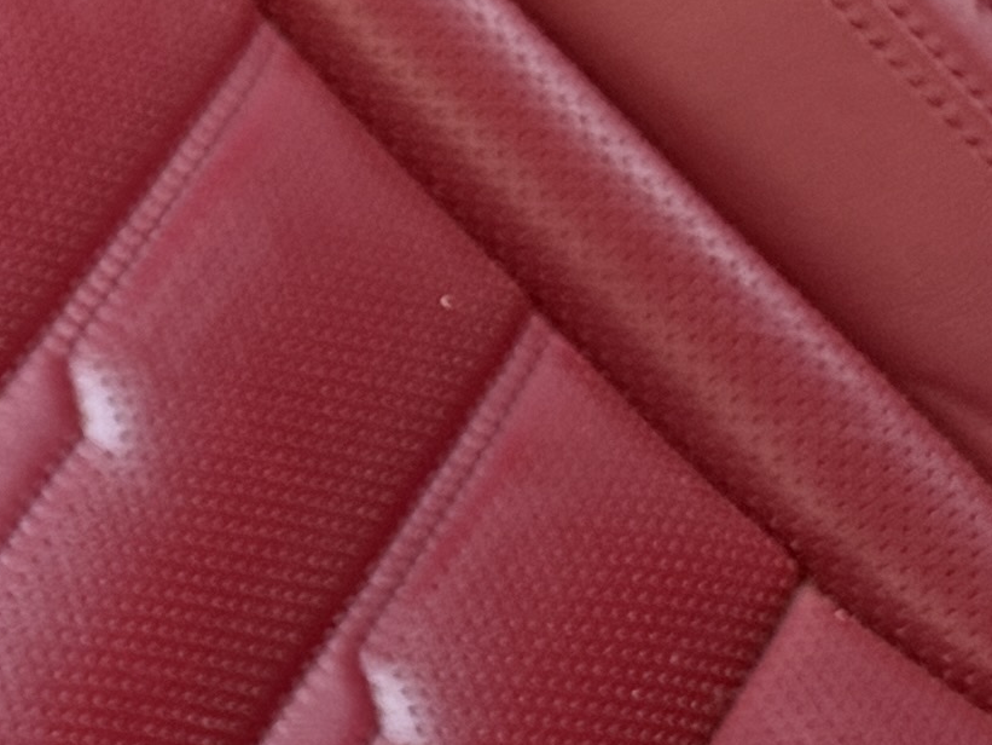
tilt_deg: -40.7
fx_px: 4786
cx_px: -2164
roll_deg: +4.0
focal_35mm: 167
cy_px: 108
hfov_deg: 9.1
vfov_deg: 8.9
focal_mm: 6.76
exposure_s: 1/86
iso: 200
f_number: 1.78
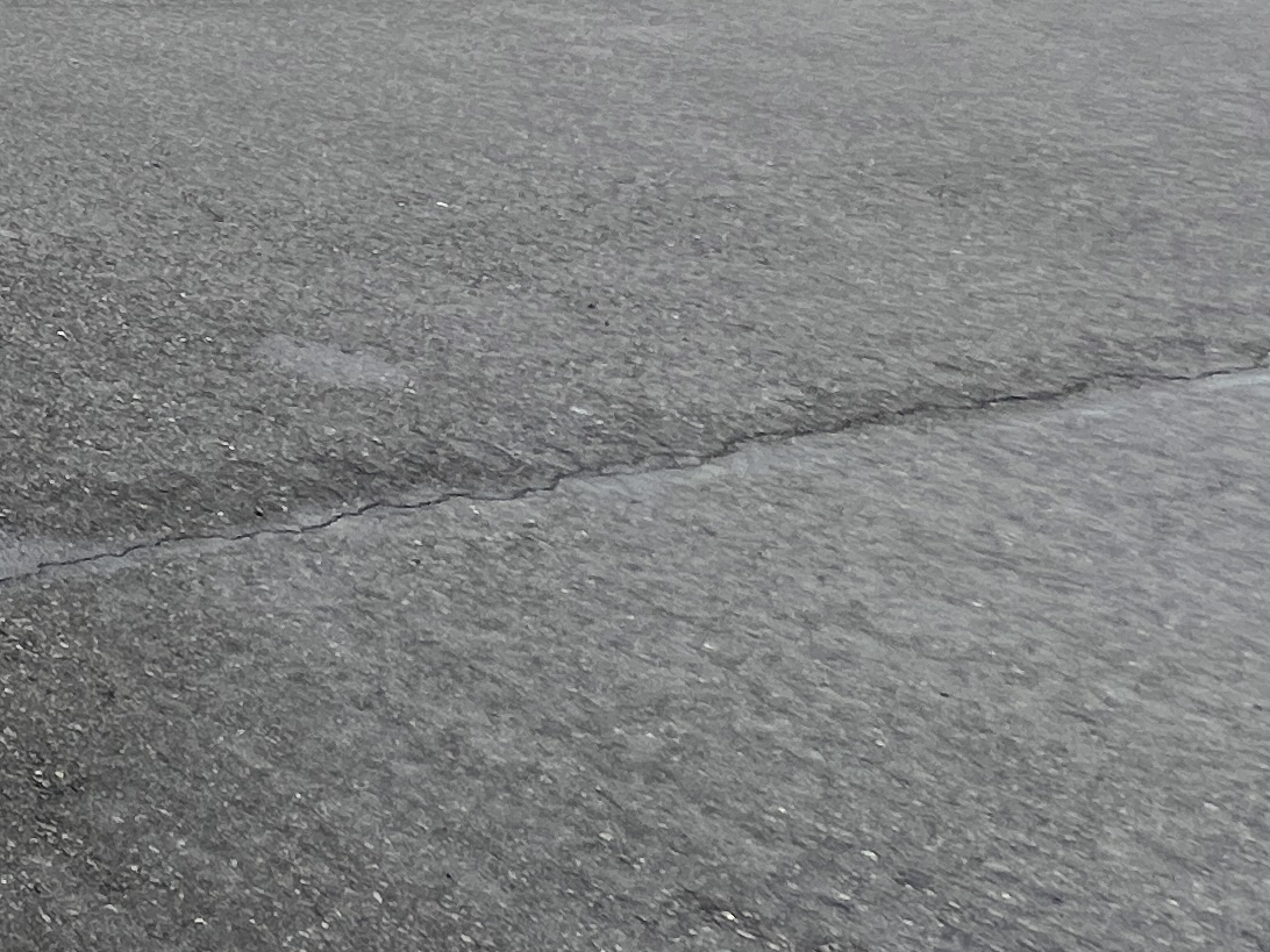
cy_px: -493
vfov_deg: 23.7
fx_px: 1761
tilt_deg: +1.5
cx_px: -954
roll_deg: +1.3
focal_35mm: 48
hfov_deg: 23.2
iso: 32
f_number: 1.8
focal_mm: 1.57
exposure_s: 1/779
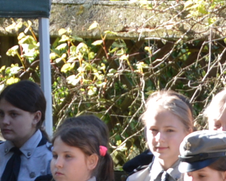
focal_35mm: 425
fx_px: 2842
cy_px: 129
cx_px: 209
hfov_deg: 4.5
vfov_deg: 3.6
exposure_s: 1/125
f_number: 5.6
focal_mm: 48
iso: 280
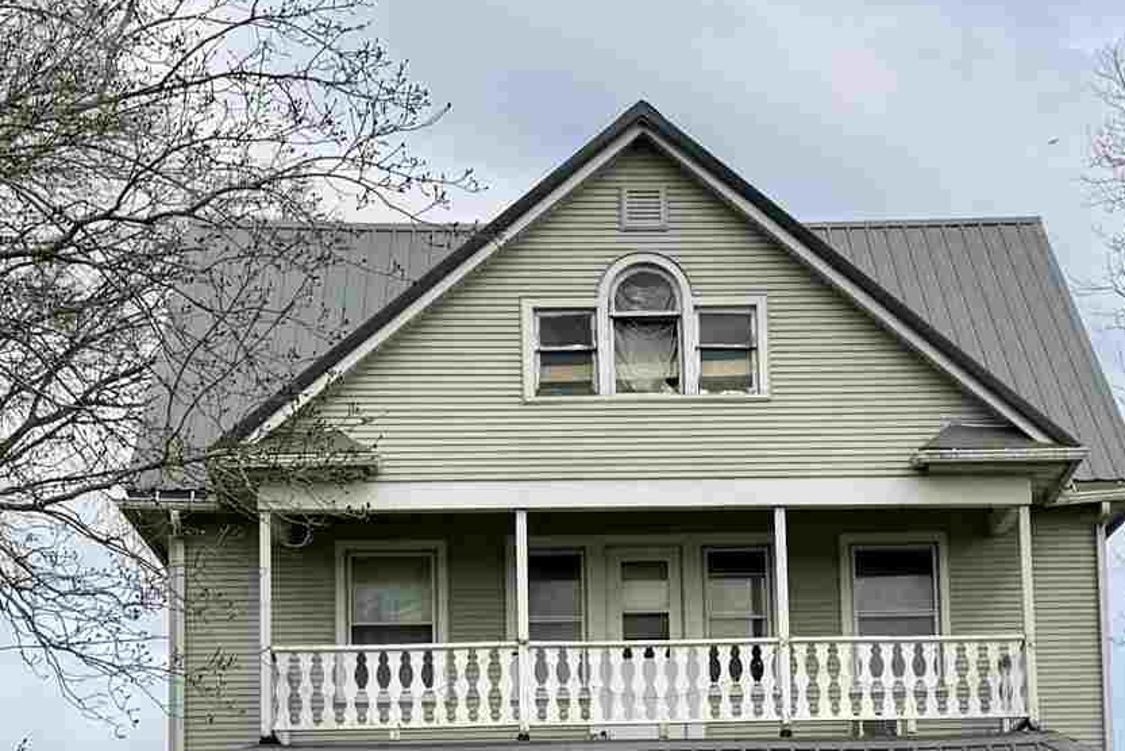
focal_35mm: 92
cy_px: 675
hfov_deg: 22.0
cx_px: 789
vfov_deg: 14.7
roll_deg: +1.2
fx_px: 2876
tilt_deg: +8.2
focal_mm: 6.76
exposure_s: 1/4310
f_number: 1.78
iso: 80
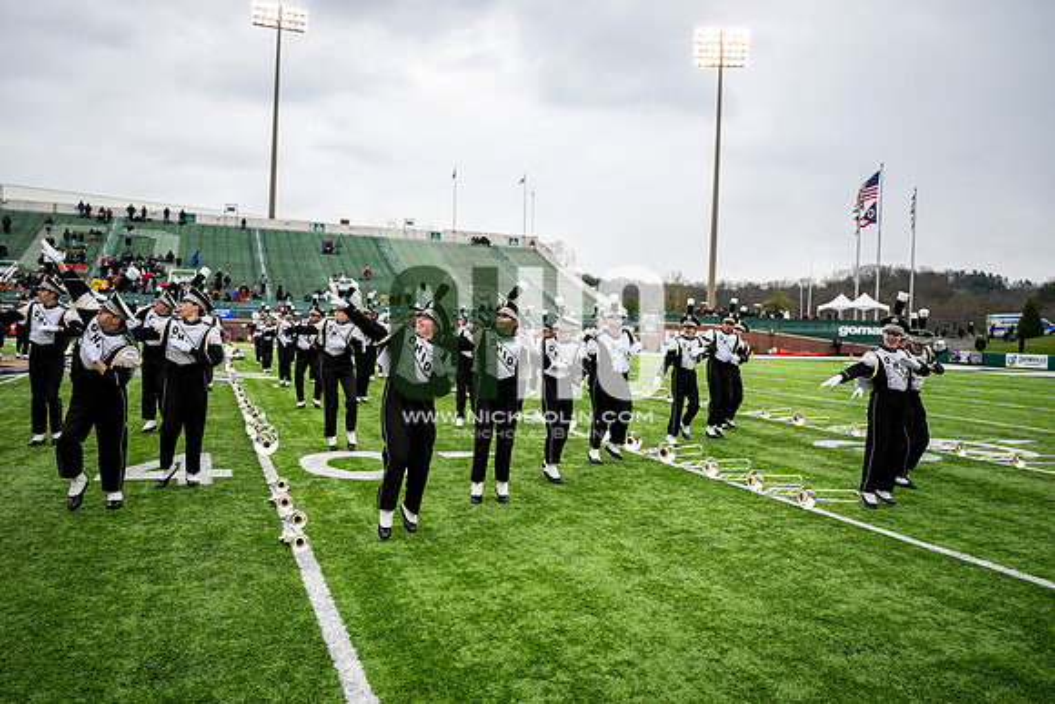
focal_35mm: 28
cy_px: 352
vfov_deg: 45.7
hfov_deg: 64.5
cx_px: 528
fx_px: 835
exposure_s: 1/500
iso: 100
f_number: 2.8
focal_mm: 28.5
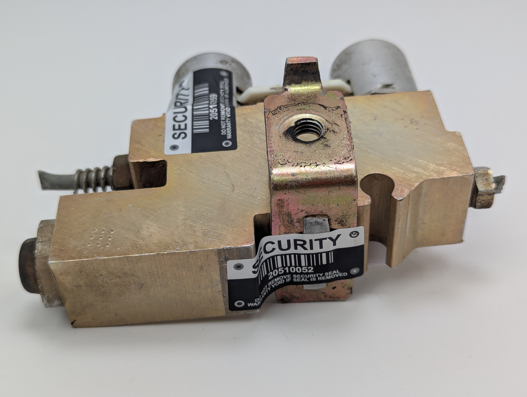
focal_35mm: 48
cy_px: 198
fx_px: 732
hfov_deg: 39.6
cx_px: 264
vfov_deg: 30.3
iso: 54
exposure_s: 1/105
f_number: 1.85
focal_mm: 6.81
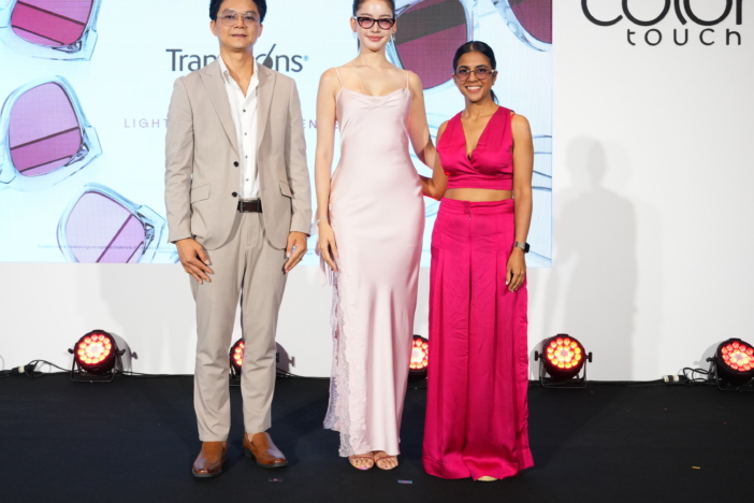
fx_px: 859
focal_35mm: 41
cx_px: 364
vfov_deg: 32.4
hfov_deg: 47.4
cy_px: 182
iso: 2500
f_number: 7.1
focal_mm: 32
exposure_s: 1/200
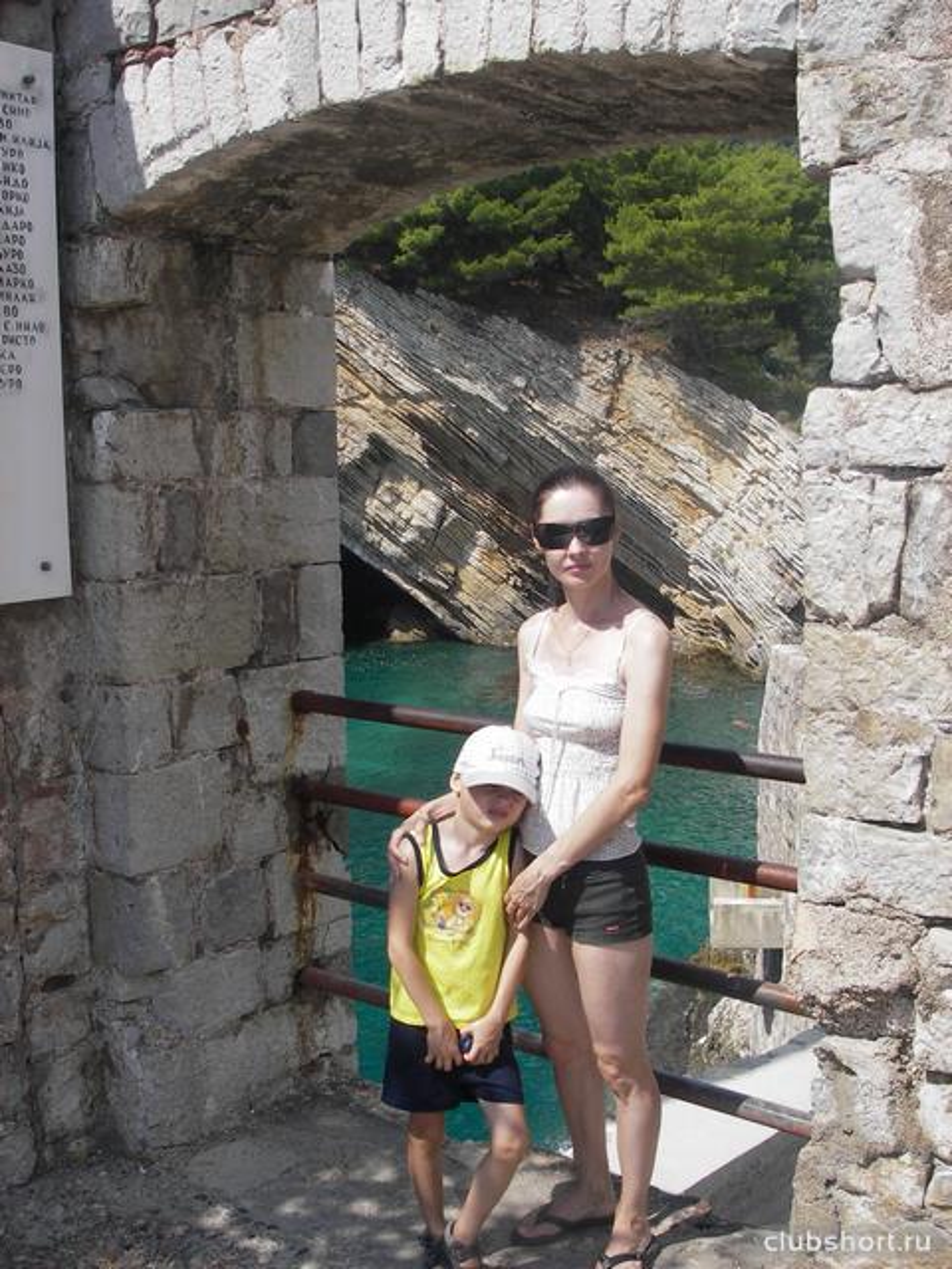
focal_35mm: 38
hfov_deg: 37.7
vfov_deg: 49.0
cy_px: 634
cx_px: 476
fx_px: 1393
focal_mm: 6.3
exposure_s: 1/160
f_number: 6.6
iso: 50
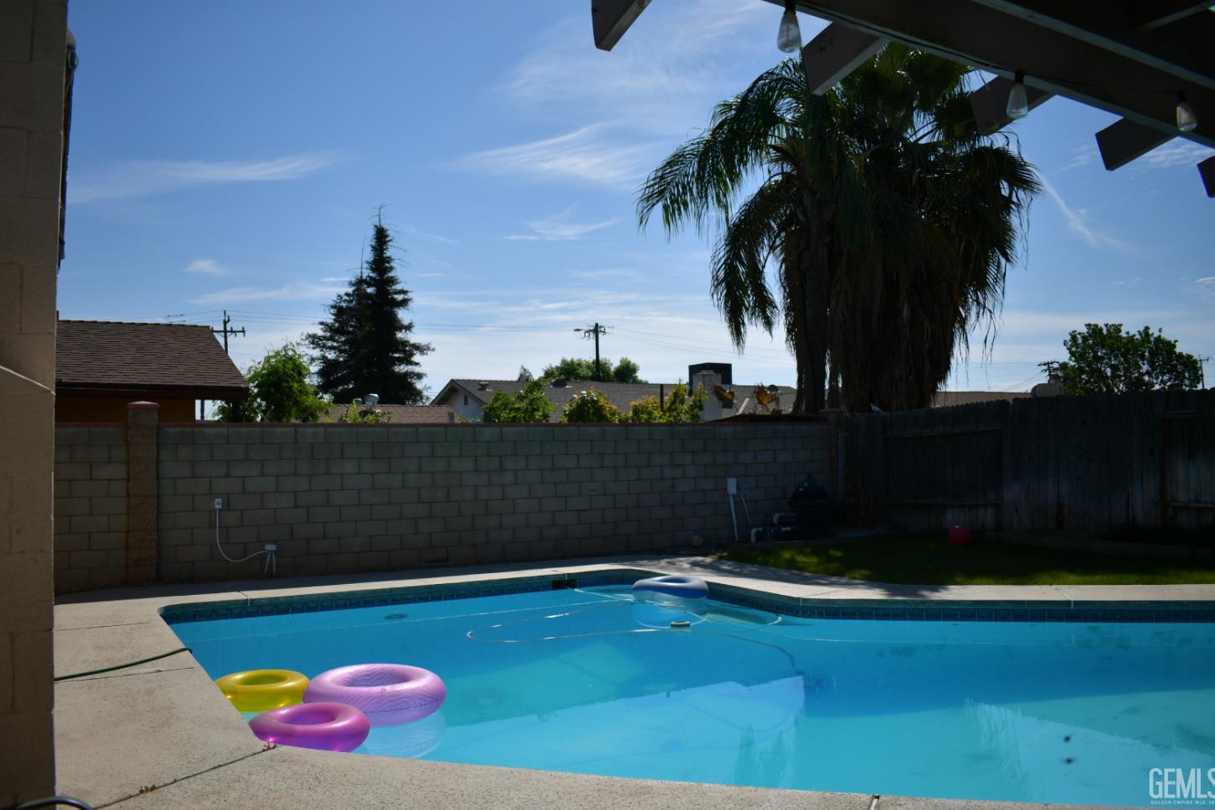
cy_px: 406
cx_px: 596
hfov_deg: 65.5
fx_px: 945
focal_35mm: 28
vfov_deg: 46.4
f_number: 3.5
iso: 100
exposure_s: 1/3200
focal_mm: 18
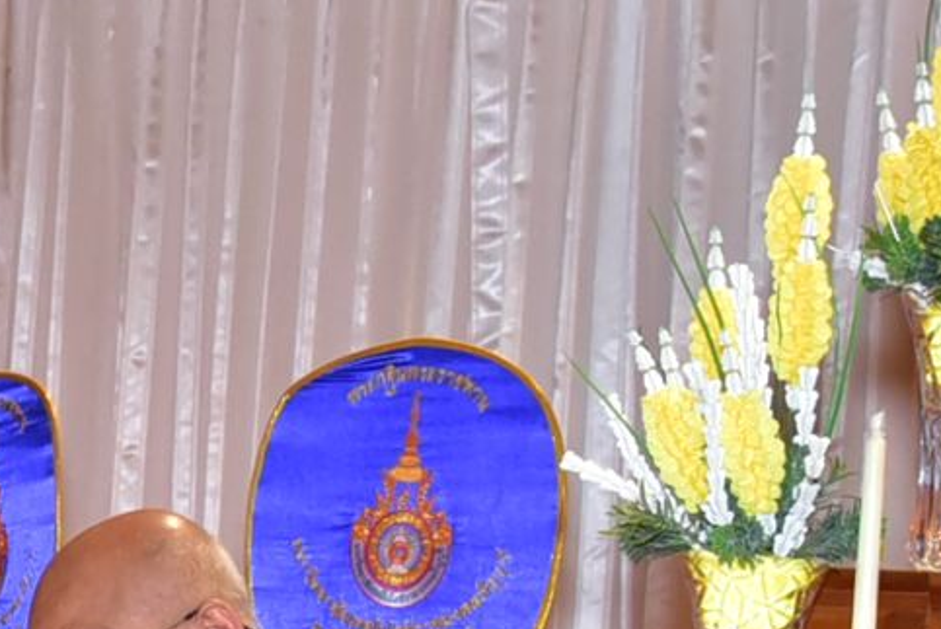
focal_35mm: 181
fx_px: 4735
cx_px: -162
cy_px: 706
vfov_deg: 7.6
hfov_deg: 11.2
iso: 2500
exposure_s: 1/200
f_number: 5.6
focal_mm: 35
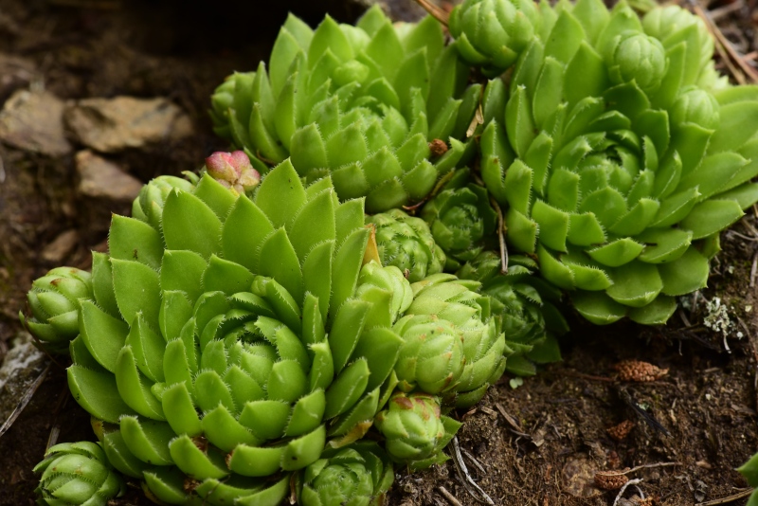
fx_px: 2212
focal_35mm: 105
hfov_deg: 19.4
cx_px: 379
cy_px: 253
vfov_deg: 13.1
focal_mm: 105
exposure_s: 1/200
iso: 1000
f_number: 20
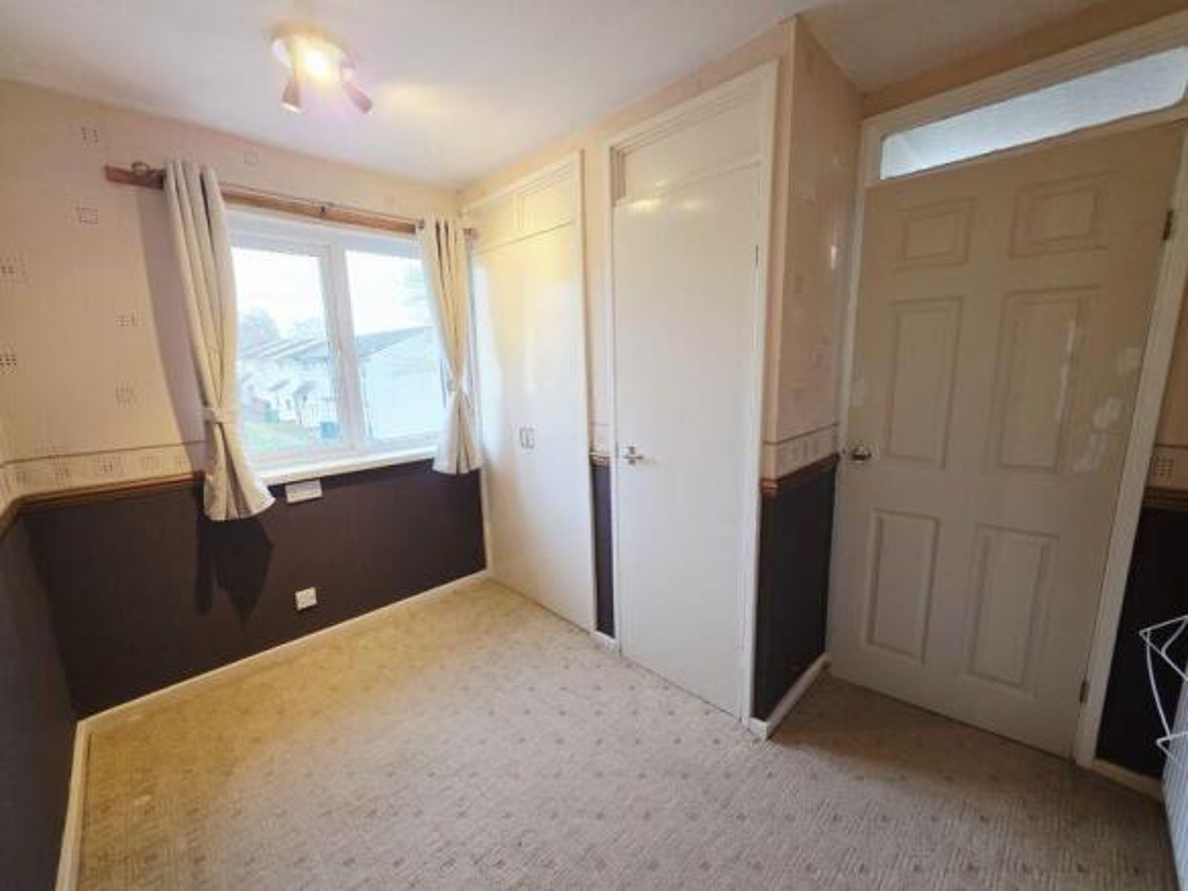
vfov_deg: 89.9
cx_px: 594
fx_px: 446
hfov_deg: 106.2
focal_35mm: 13
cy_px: 446
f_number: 1.9
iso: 160
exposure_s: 1/100
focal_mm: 2.2
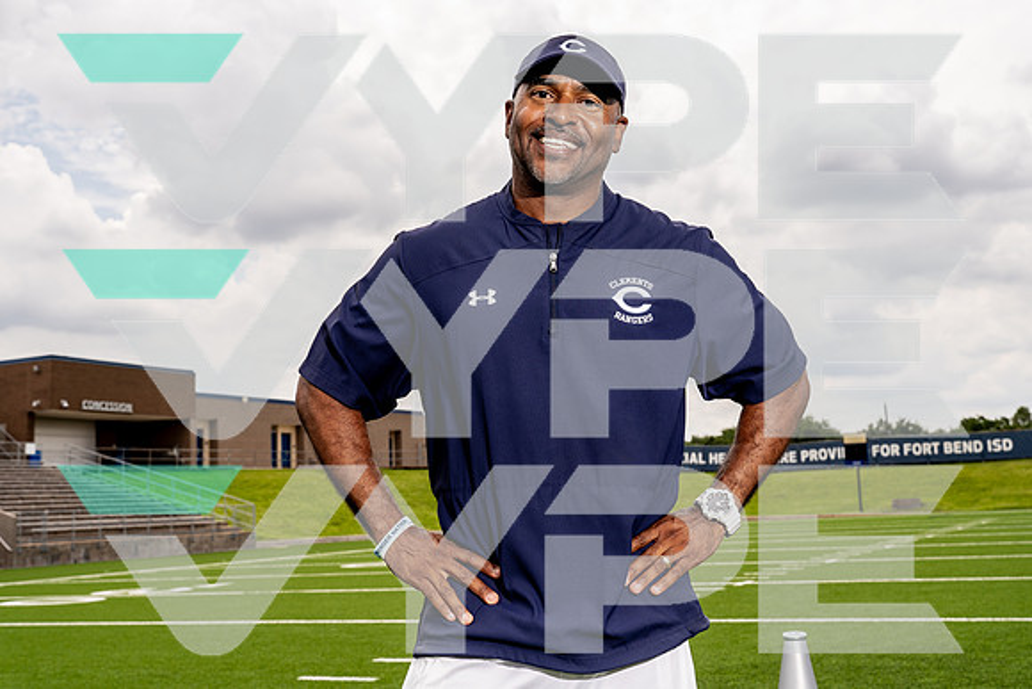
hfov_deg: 46.4
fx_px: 1204
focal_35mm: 42
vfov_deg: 31.9
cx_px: 516
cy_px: 344
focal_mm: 42
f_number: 7.1
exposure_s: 1/250
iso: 100
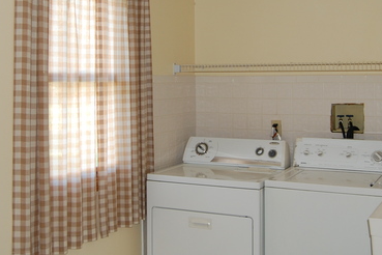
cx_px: 181
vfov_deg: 25.7
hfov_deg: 38.2
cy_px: 69
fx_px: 552
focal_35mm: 52
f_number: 3.8
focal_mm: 20
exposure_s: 1/60
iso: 400
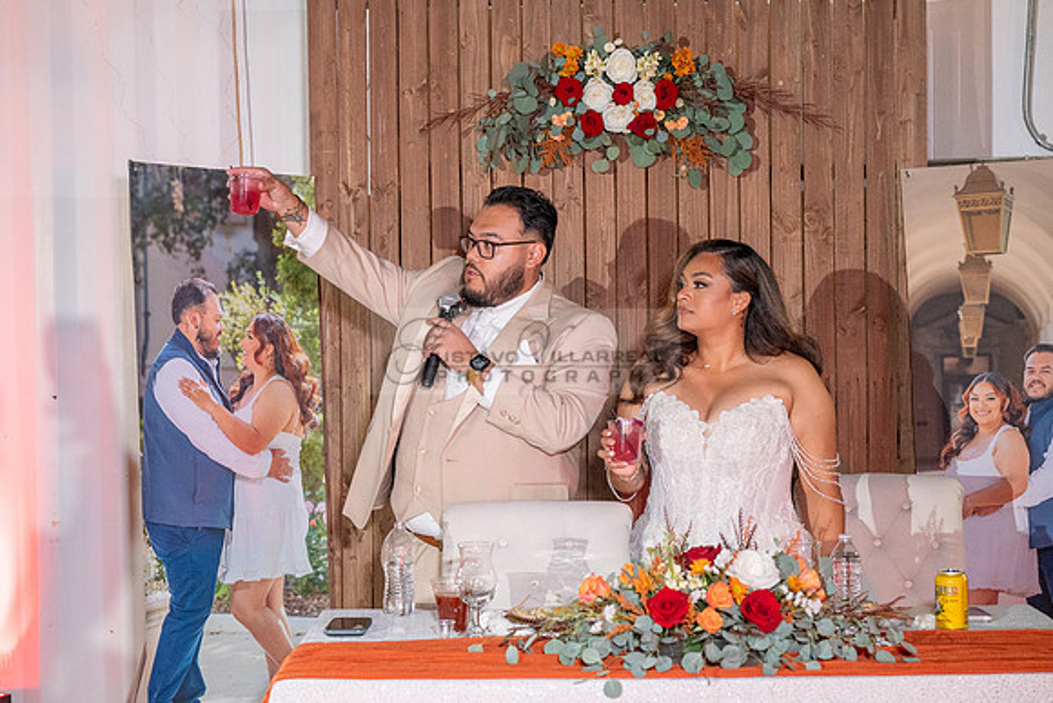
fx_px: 1827
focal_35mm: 62
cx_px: 509
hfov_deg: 32.2
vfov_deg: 21.8
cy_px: 352
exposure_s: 1/160
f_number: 4
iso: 3200
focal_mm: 59
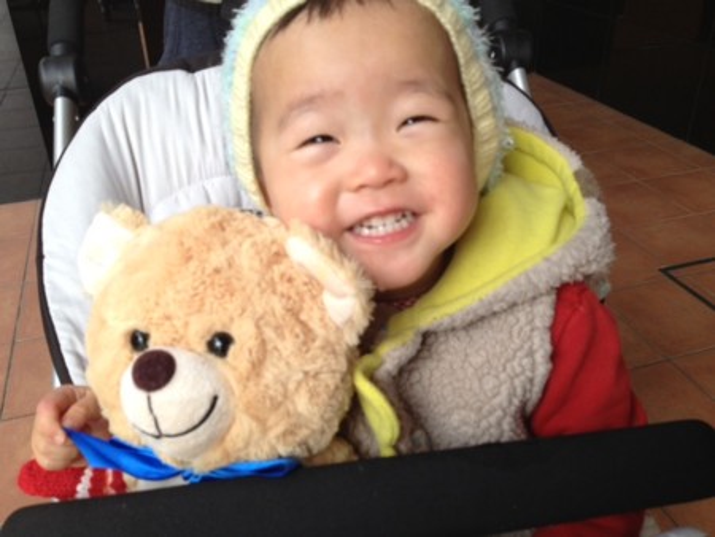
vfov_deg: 40.7
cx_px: 358
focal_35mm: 35
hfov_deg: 52.6
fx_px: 723
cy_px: 268
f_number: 2.4
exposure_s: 1/120
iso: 80
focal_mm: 4.28
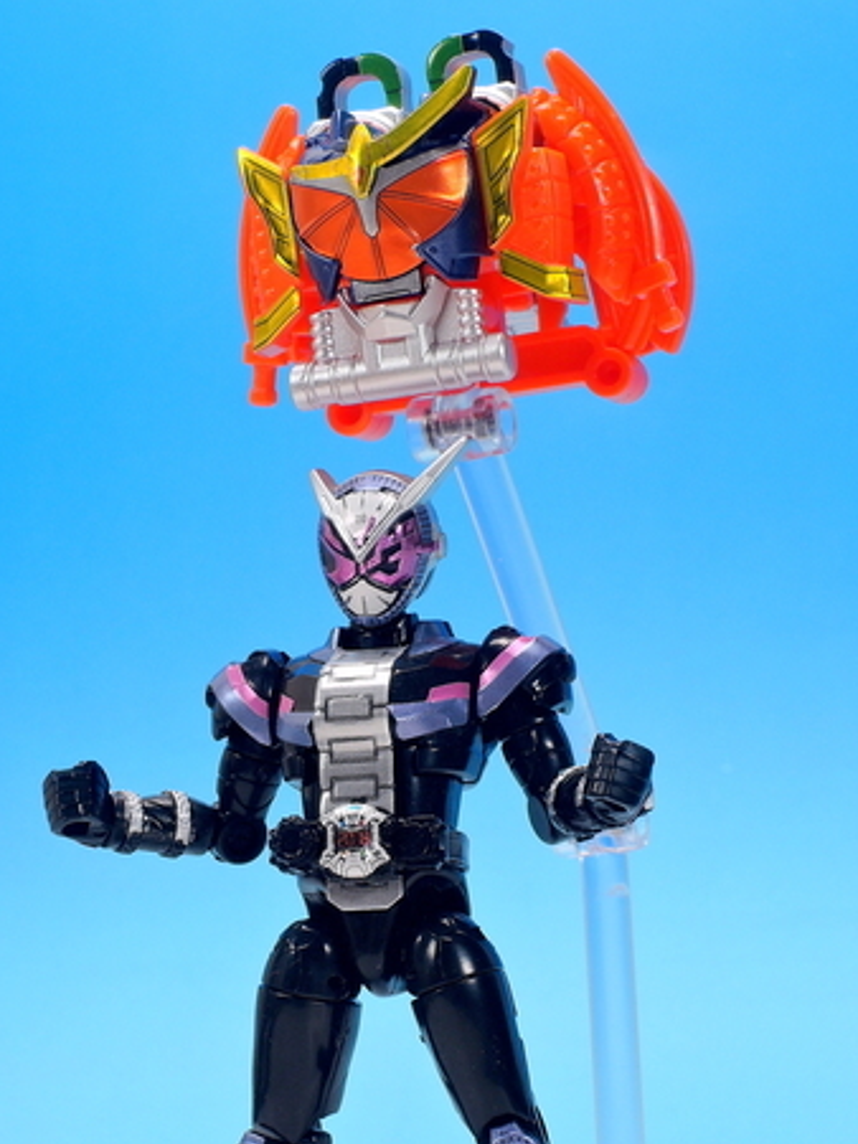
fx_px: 3736
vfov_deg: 17.4
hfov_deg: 13.1
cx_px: 414
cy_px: 743
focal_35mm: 113
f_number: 7.1
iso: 80
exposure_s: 1/1.3
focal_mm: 18.2
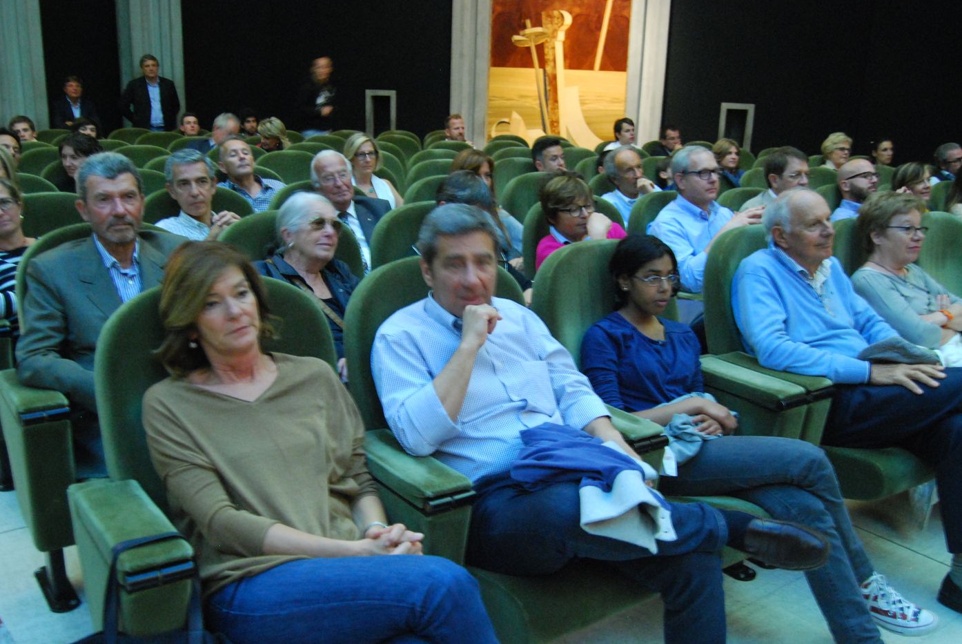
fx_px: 829
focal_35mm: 31
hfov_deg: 60.2
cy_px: 363
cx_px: 469
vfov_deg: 42.3
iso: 1600
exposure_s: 1/5
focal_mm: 18
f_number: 3.5
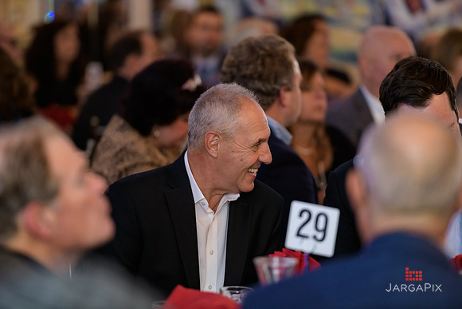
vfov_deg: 6.9
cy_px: 154
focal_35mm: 200
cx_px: 231
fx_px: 2567
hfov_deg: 10.3
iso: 1000
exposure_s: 1/125
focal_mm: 200
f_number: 3.2
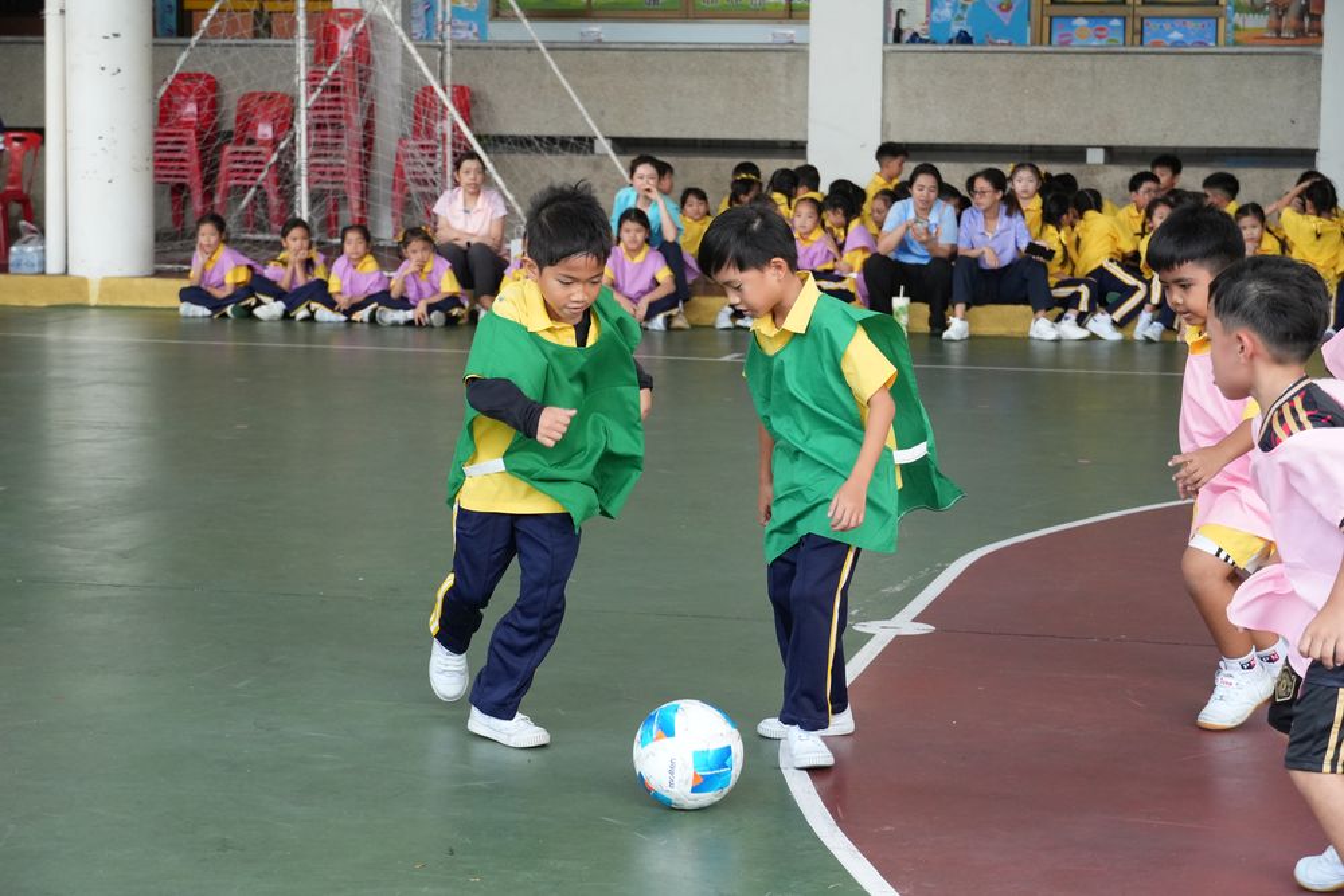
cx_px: 672
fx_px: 3024
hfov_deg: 25.1
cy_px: 448
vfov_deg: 16.9
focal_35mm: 81
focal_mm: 54
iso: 2000
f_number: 5.6
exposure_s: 1/500
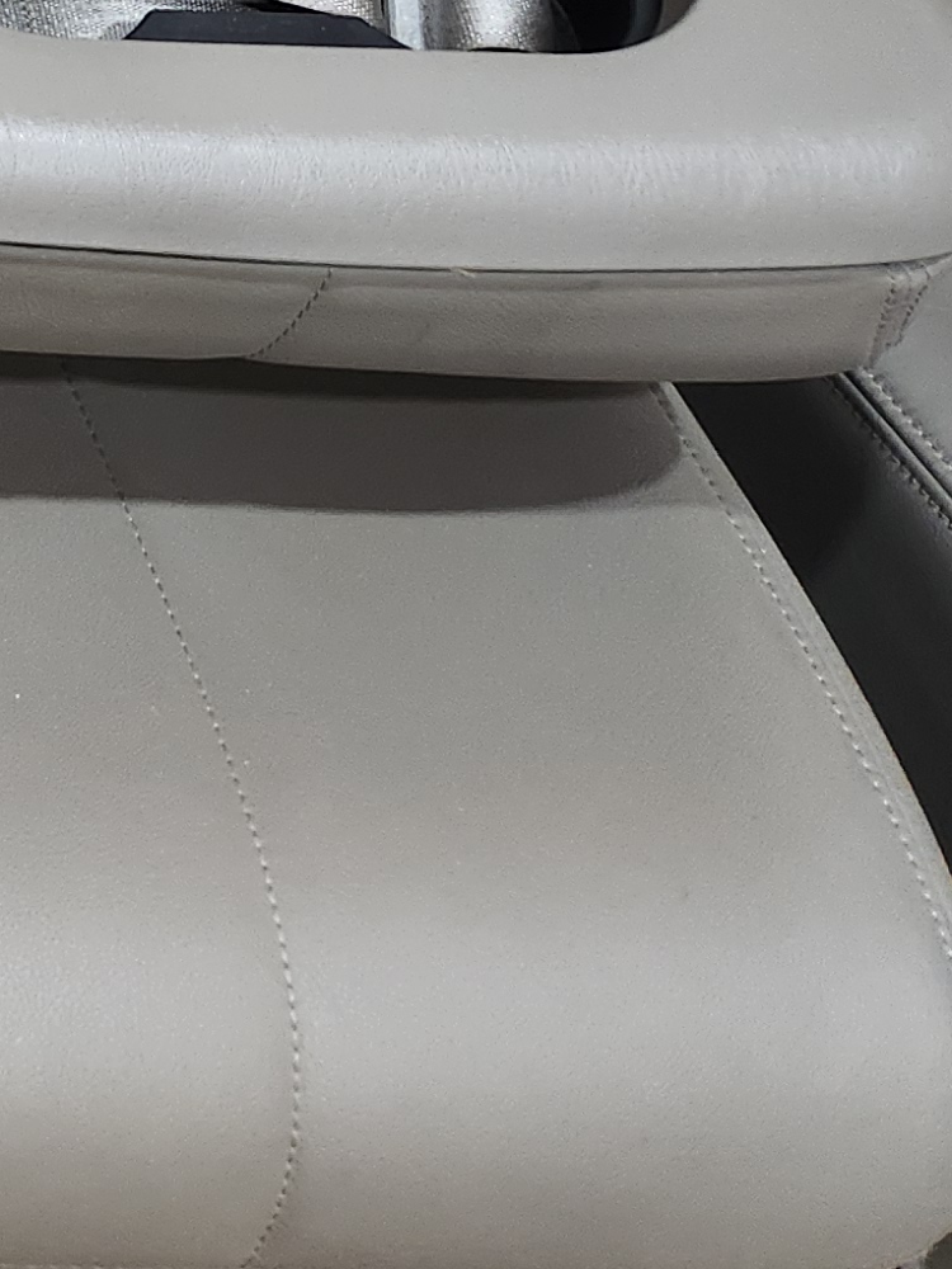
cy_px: -440
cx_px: -1464
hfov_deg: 12.2
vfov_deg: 19.4
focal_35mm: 92
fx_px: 3374
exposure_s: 1/120
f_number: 1.8
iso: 160
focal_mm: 5.4
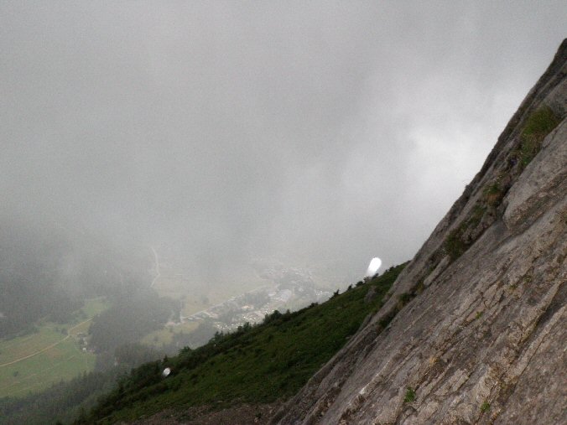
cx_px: 284
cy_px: 212
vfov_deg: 49.7
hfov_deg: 63.4
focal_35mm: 28
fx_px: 459
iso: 250
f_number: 3.5
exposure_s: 1/30
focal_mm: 5
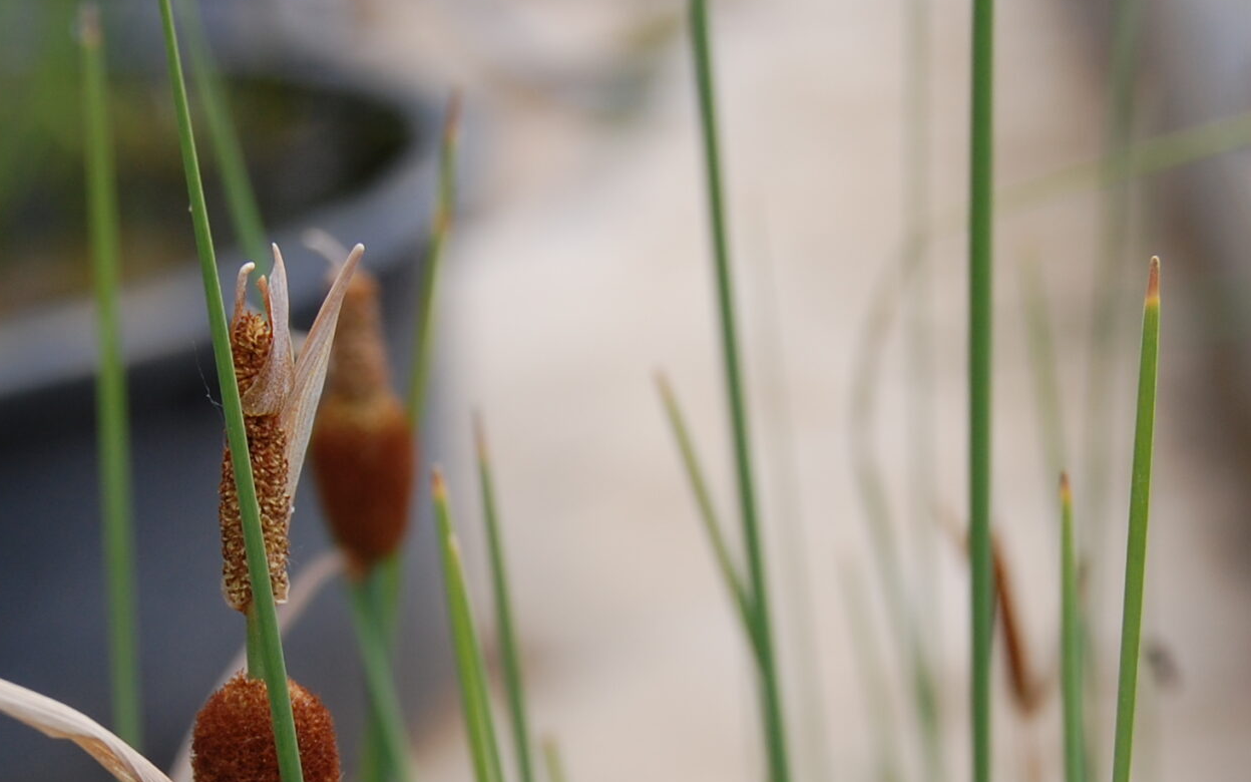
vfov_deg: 9.2
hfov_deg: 14.8
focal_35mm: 141
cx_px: 628
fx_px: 4809
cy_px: 806
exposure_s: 1/320
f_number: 9
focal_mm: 45
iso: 200
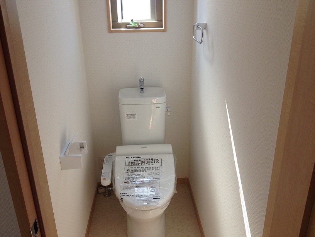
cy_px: 118
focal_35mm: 35
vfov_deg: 40.7
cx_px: 158
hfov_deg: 52.6
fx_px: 318
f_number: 2.4
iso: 50
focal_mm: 4.28
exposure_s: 1/127
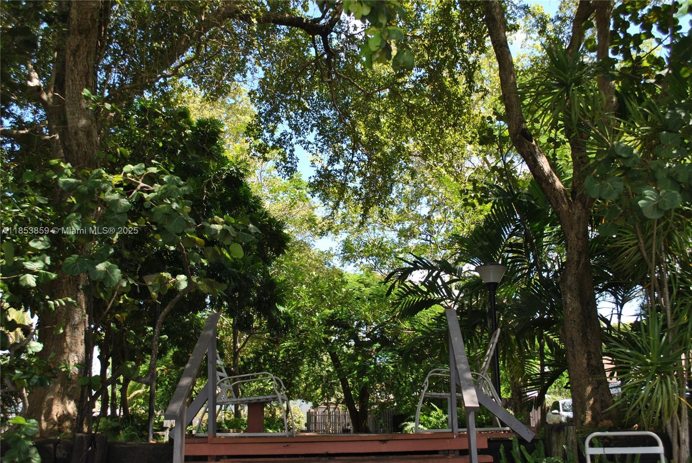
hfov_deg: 49.5
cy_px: 232
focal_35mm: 39
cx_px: 346
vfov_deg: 34.3
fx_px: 750
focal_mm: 26
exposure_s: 1/125
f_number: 5.6
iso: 110
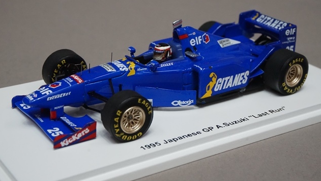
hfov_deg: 31.4
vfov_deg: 18.0
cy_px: 79
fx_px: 570
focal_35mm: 67
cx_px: 162
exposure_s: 1/40
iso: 3200
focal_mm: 42
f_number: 13
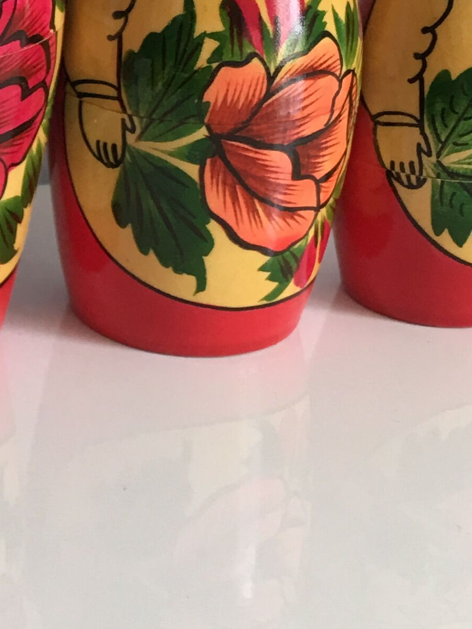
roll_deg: +0.7
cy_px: 142
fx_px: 1781
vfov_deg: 19.9
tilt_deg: -18.5
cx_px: -243
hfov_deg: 14.1
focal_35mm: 98
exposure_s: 1/33
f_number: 2.2
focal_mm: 4.15
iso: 32
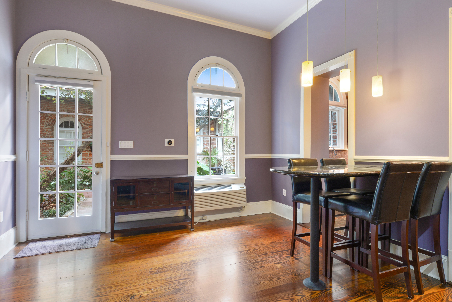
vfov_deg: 67.4
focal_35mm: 18
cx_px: 226
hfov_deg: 90.0
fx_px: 226
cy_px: 151
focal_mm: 18
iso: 400
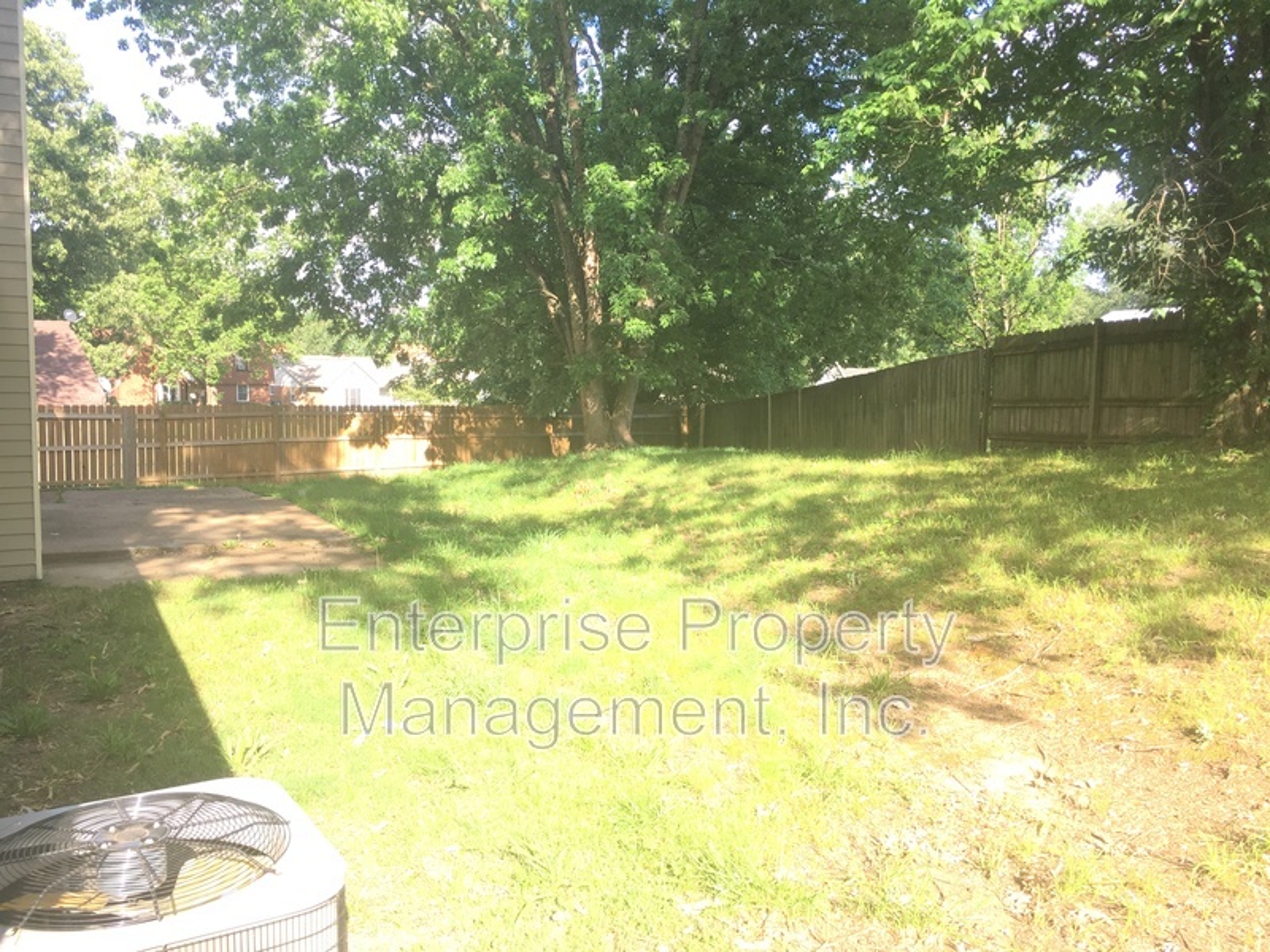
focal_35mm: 29
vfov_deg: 48.2
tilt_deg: -5.9
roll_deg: -1.9
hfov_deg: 61.7
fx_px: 1064
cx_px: 635
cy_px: 476
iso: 25
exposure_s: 1/189
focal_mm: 4.15
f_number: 2.2
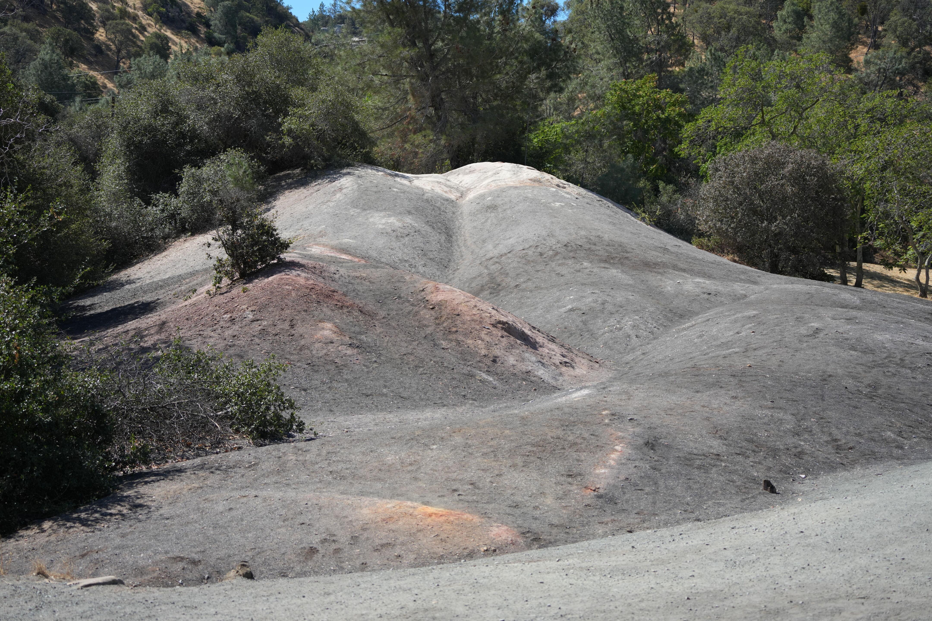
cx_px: 466
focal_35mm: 50
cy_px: 310
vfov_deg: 27.0
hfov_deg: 39.6
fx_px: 1294
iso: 400
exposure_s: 1/2000
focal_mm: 50
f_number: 4.5
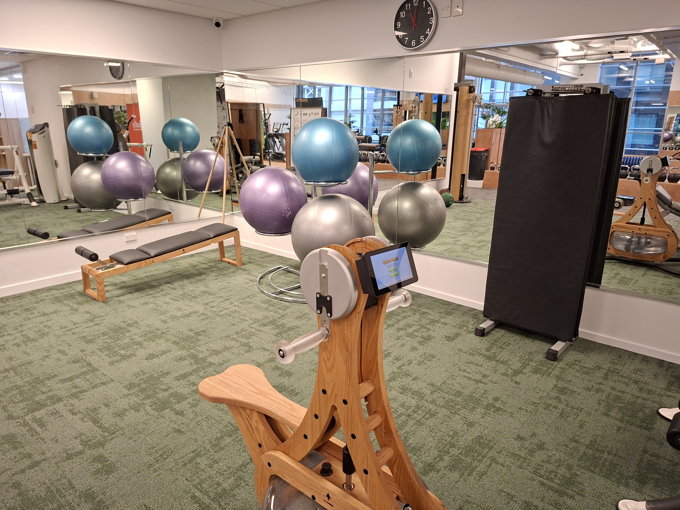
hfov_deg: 73.9
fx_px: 452
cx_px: 340
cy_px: 255
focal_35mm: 23
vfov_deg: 58.9
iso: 250
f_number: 1.8
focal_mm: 5.54
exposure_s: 1/100
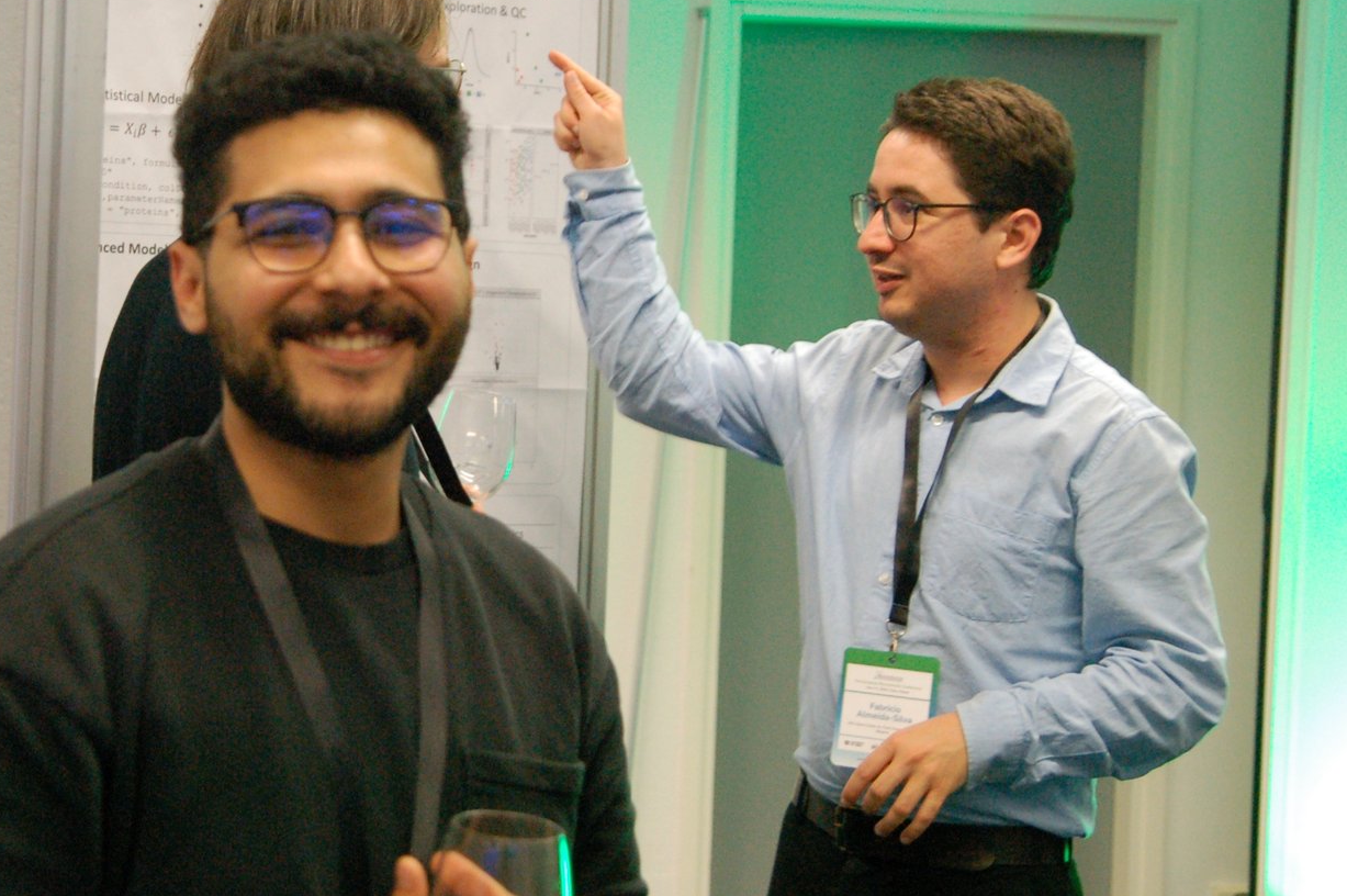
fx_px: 2834
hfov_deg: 26.6
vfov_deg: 17.9
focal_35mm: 76
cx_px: 471
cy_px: 345
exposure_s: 1/125
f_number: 3.5
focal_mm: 31
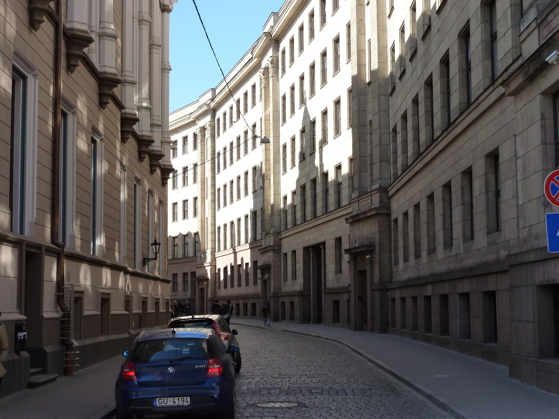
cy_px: 210
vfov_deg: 24.8
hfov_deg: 32.7
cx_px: 280
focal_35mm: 59
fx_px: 953
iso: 125
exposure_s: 1/320
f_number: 3.9
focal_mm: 9.7
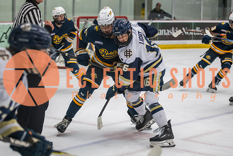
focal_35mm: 106
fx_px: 688
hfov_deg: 19.2
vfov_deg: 12.9
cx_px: 107
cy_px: 73
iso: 2000
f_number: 3.2
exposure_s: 1/640
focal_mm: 86
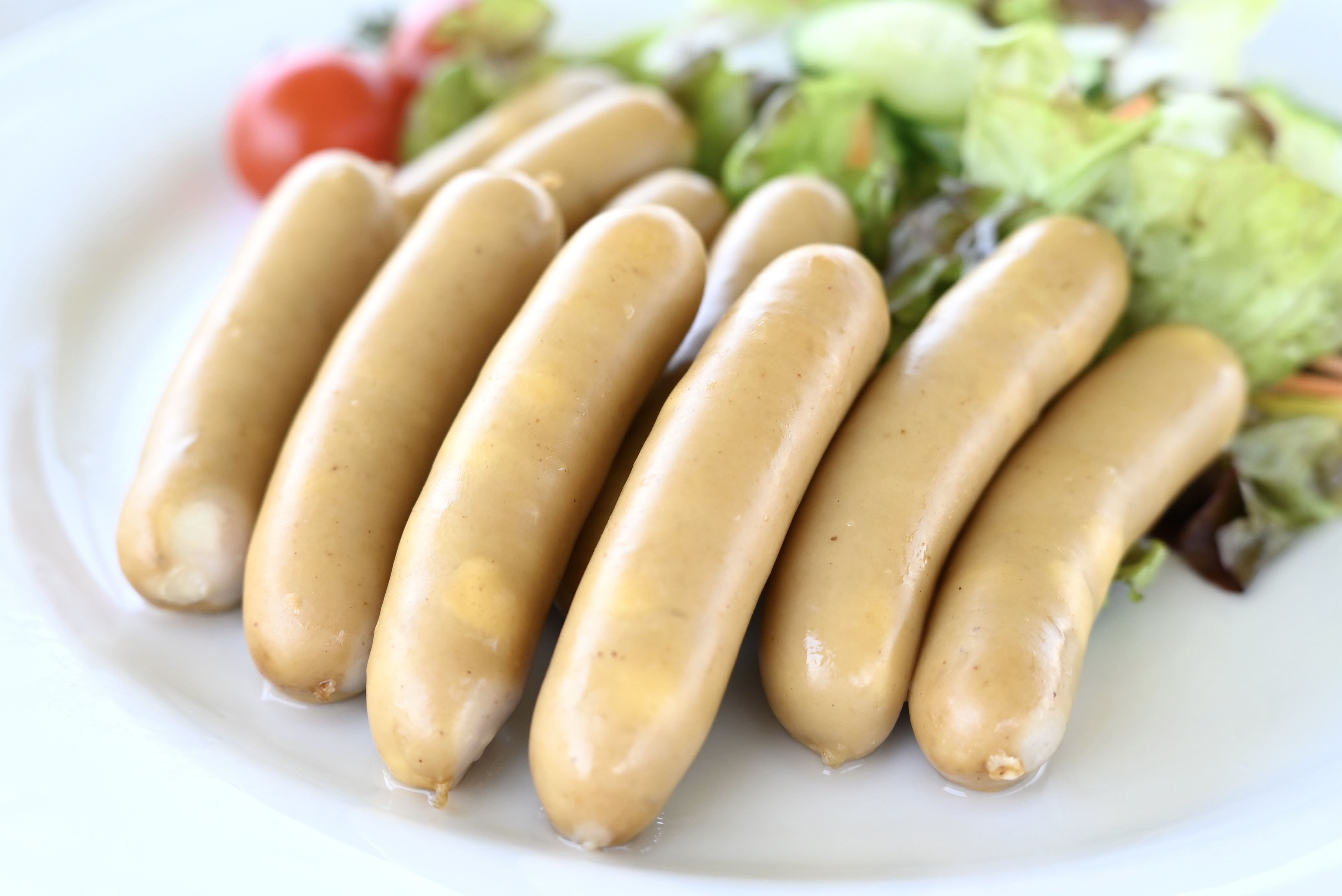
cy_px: 448
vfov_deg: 33.4
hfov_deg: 48.4
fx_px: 1492
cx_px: 671
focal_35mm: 40
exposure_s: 1/320
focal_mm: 40
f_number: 4.5
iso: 500
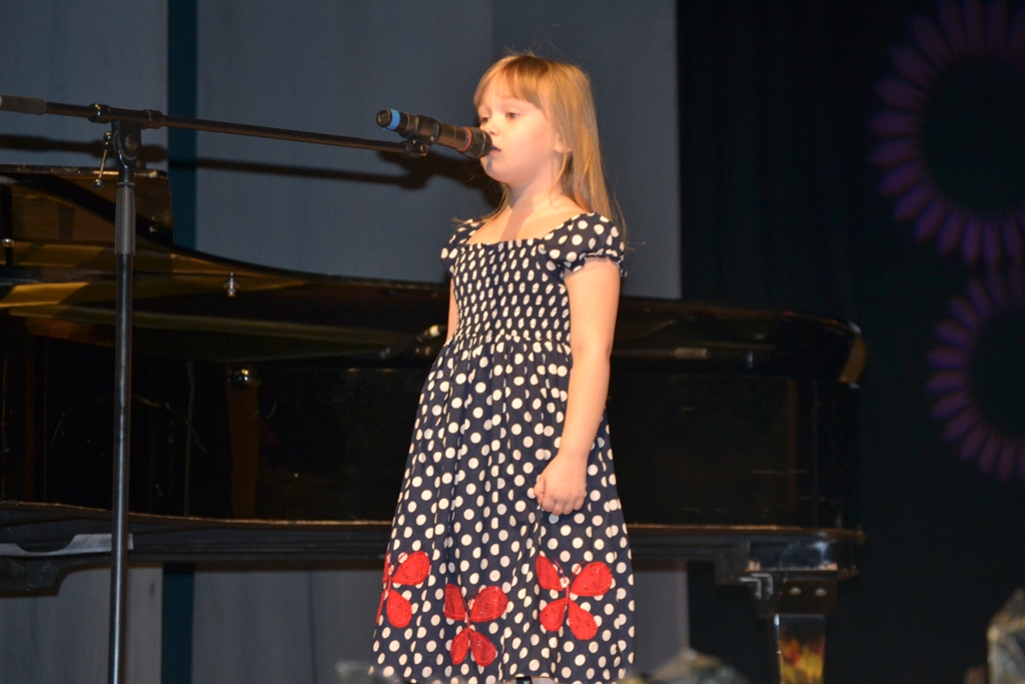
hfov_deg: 19.5
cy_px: 342
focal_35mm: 105
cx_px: 512
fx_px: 2990
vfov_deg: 13.0
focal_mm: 70
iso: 800
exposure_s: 1/60
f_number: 4.2
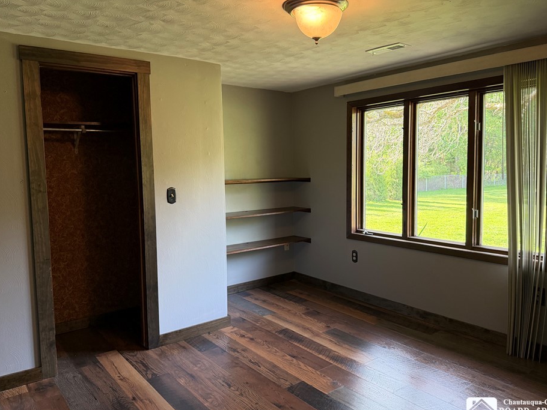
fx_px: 427
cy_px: 197
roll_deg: +1.2
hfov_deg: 65.3
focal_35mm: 27
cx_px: 281
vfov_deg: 51.4
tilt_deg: -3.3
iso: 400
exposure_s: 1/120
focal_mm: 6.76
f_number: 1.78
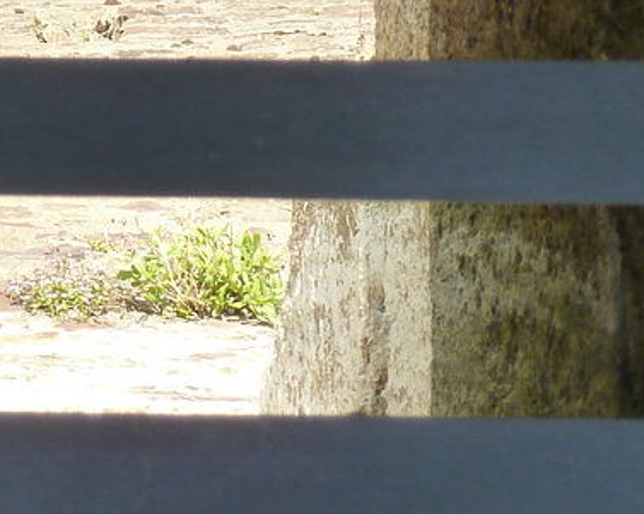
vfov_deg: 7.6
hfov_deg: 9.4
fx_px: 3790
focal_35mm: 199
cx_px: -335
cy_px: -208
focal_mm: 7.9
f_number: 4
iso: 125
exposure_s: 1/125
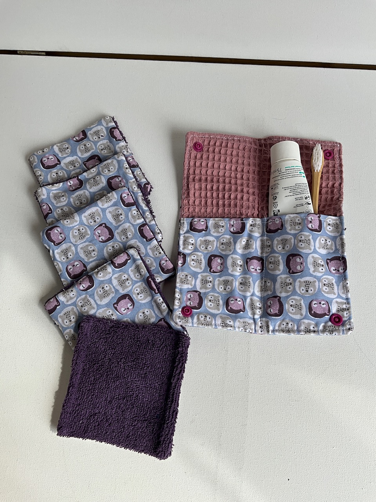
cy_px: 251
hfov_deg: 48.2
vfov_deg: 61.7
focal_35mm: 29
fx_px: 420
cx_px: 188
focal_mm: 3
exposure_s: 1/243
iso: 20
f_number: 1.8
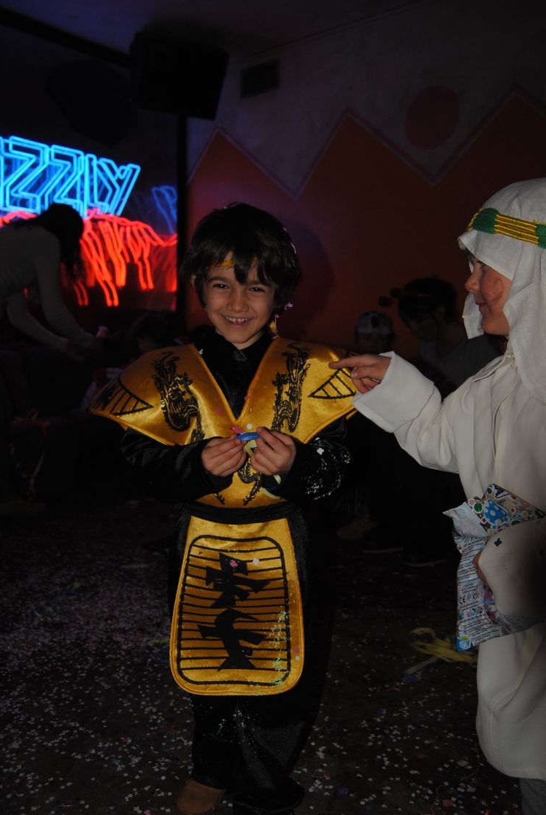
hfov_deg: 45.1
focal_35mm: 29
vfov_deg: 63.5
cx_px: 273
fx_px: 658
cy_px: 435
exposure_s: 1/60
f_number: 3.5
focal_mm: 18
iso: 200
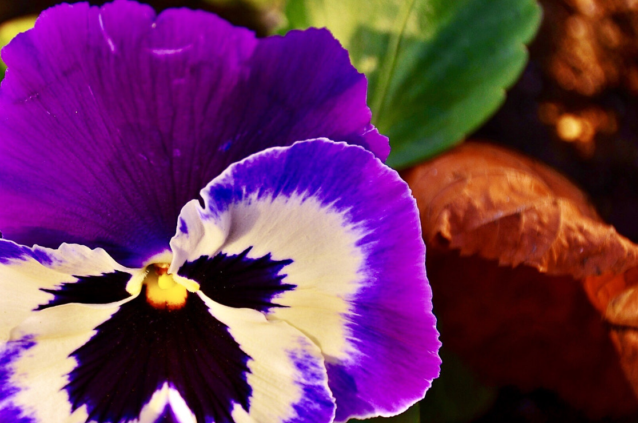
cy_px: 257
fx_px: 7036
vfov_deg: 3.4
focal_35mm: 398
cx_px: 184
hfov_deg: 5.2
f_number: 6.3
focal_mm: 185
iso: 100
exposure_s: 1/200
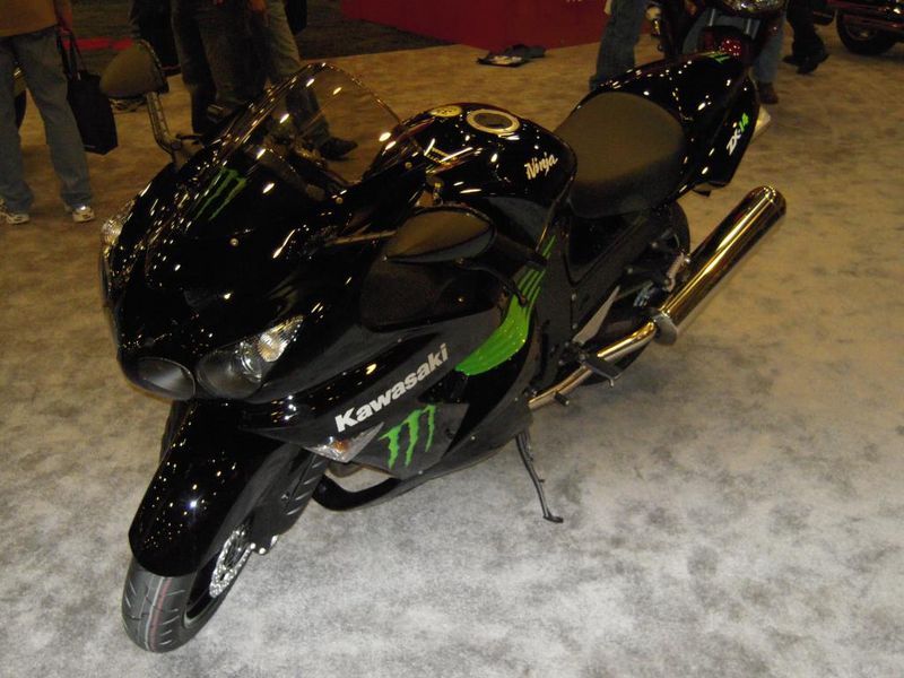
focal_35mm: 41
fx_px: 1071
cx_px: 452
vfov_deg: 35.1
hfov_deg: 45.8
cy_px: 339
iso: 800
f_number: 3.2
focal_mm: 7.3
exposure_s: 1/200
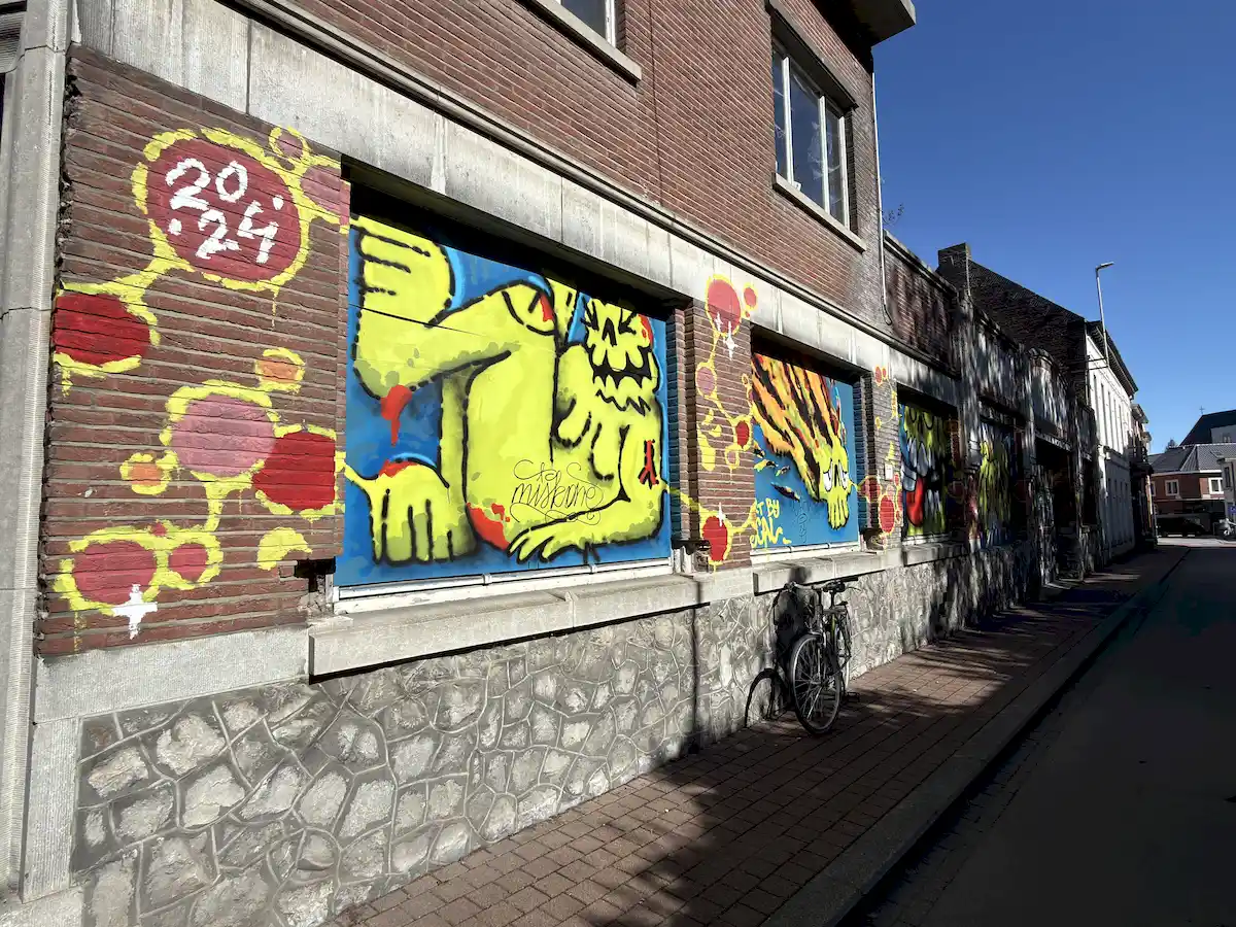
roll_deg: +1.4
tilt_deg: +7.6
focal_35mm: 18
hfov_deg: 87.8
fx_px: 643
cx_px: 618
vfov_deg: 71.6
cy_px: 464
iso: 16
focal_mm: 2.22
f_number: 2.2
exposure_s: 1/854
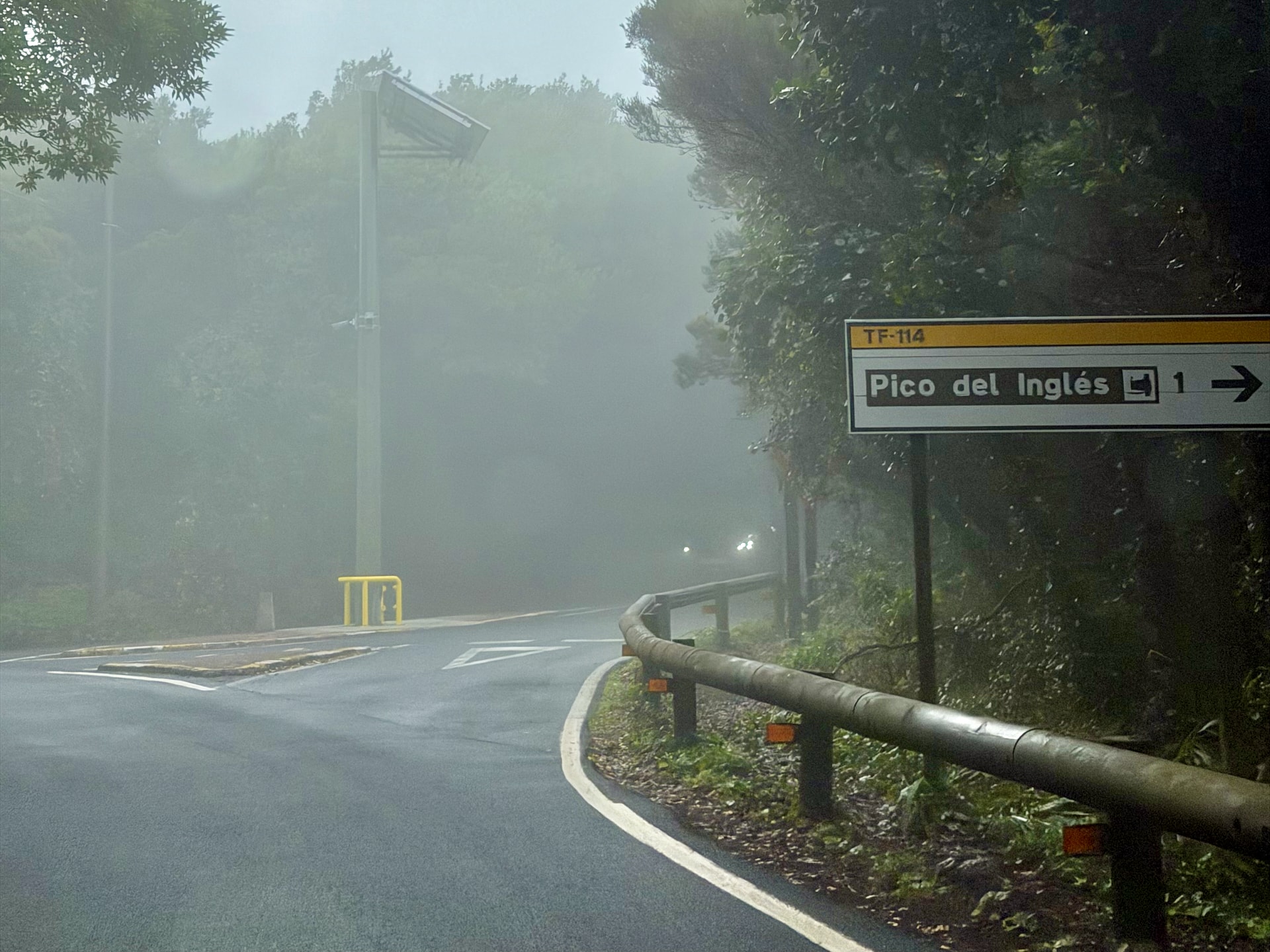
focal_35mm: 48
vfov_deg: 30.3
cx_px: 635
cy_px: 476
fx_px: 1761
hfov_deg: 39.7
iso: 64
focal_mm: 6.76
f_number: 1.78
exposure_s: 1/1608
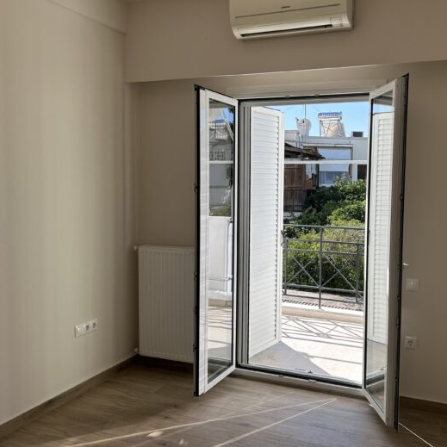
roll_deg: +0.5
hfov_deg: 48.1
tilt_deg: -4.3
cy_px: 214
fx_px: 497
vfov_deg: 48.4
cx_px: 273
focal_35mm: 34
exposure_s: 1/1361
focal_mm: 5.7
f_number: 1.5
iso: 50
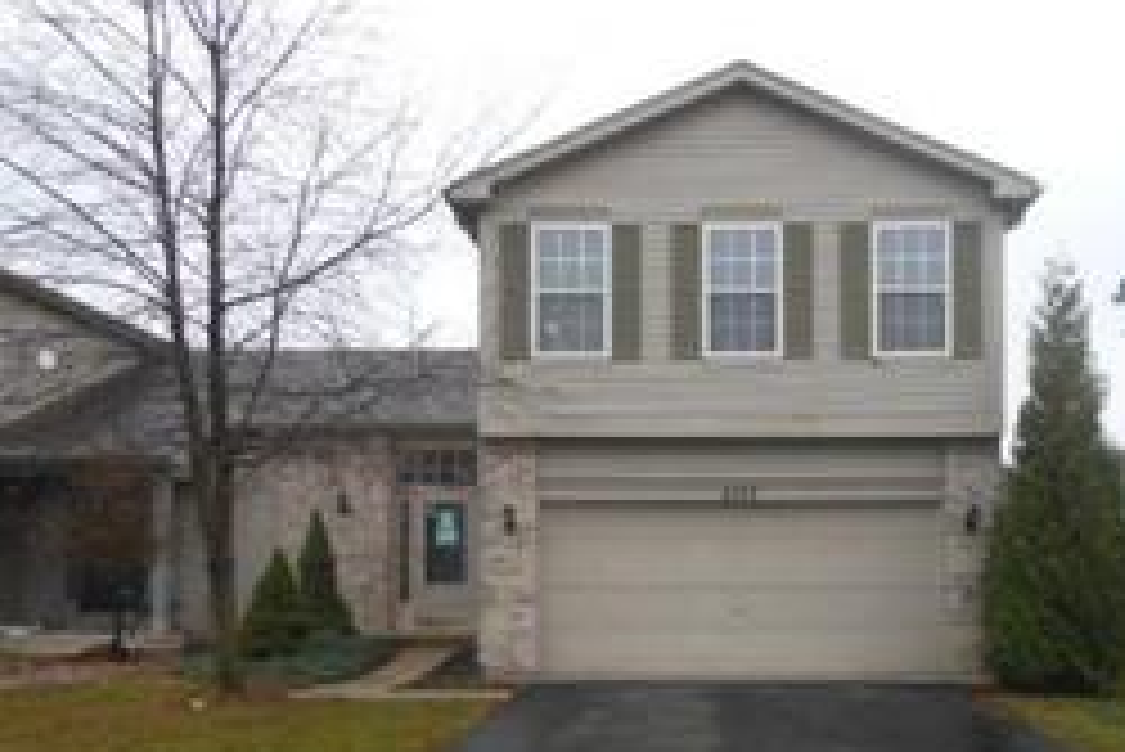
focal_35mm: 36
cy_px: 495
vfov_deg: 36.6
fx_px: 1126
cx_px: 670
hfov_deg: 52.8
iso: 320
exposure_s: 1/30
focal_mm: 4.5
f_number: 3.2
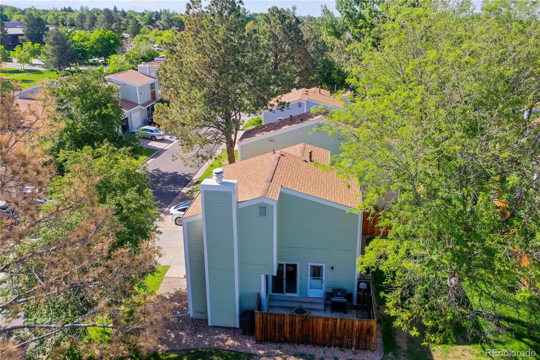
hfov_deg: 65.5
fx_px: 420
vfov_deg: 46.4
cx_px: 270
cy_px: 180
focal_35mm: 28
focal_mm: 10.26
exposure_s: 1/200
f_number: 4.5
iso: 100
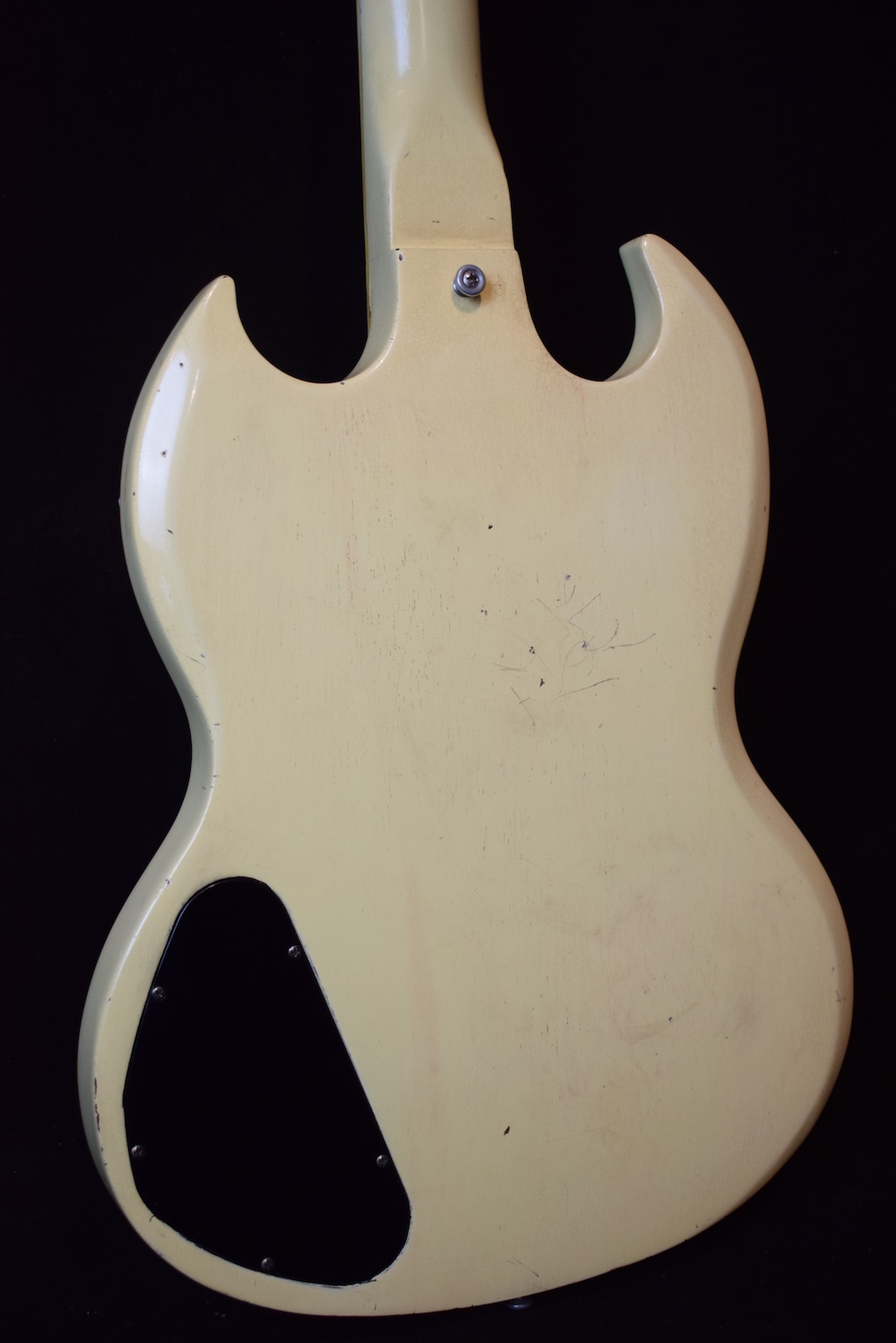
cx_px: 448
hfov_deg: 28.9
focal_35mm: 46
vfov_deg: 42.3
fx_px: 1736
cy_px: 672
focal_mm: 31
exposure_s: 1/60
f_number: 4.2
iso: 1000
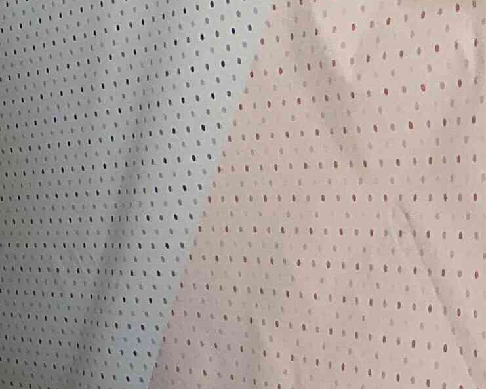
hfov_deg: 11.1
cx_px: -567
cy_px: 33
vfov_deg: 10.0
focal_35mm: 154
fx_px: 2215
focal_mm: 3
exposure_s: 1/120
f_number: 1.8
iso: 64
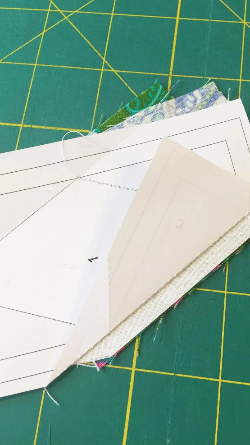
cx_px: 157
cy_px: 221
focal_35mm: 32
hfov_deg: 36.5
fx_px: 377
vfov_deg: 61.0
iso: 64
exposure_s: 1/33
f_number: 2.2
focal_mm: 4.2
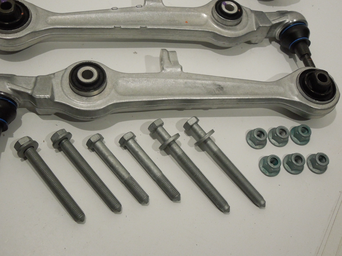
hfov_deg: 47.9
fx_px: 385
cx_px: 171
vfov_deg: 36.8
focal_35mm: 39
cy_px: 128
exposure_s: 1/160
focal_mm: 7
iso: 720
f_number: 3.8
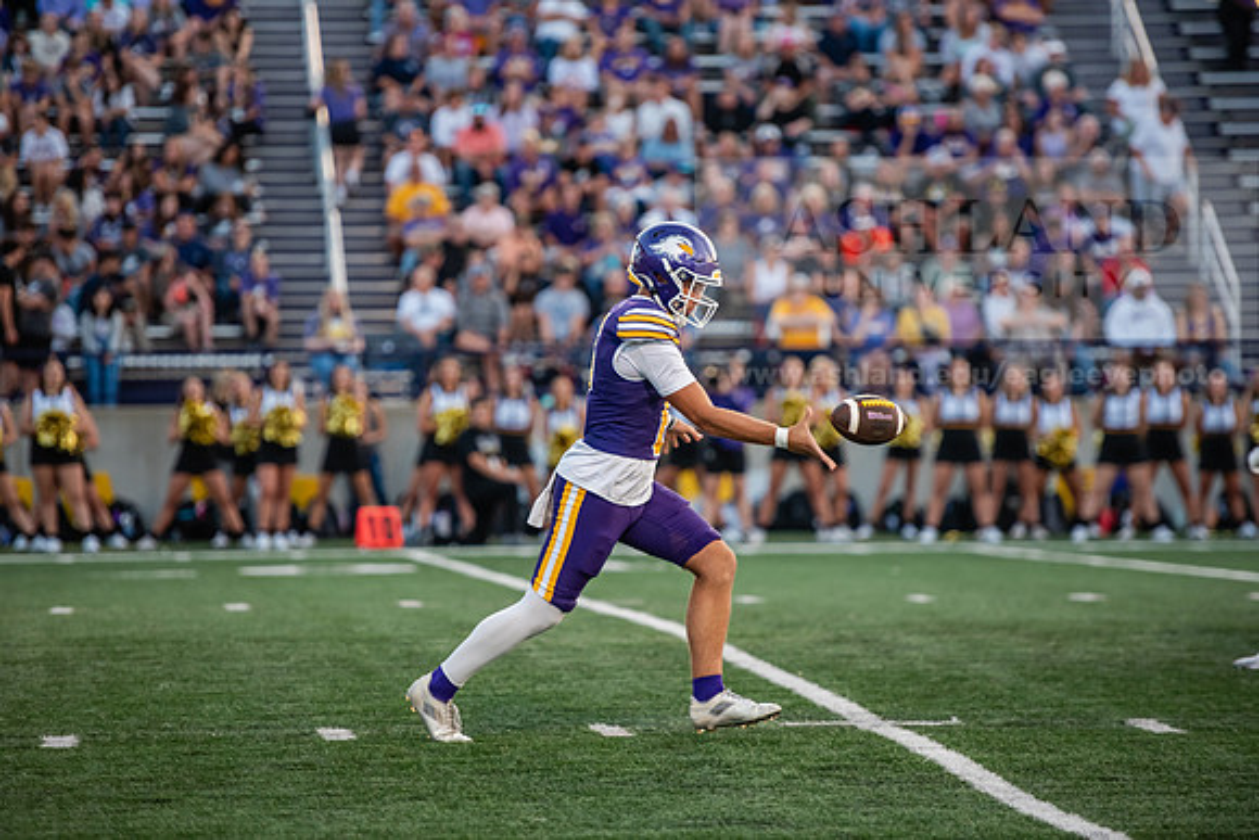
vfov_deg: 7.2
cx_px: 630
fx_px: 6646
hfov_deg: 10.8
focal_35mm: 190
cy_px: 420
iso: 1600
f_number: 3.2
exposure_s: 1/1000
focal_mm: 190
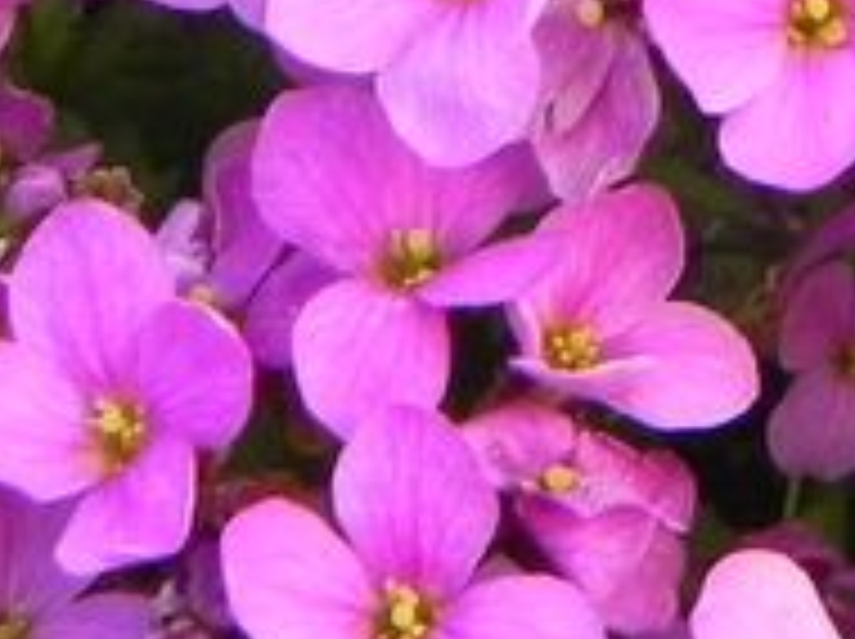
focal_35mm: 146
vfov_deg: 9.6
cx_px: 1208
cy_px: -562
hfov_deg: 12.9
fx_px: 3602
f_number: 5
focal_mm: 4.6
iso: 200
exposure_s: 1/147
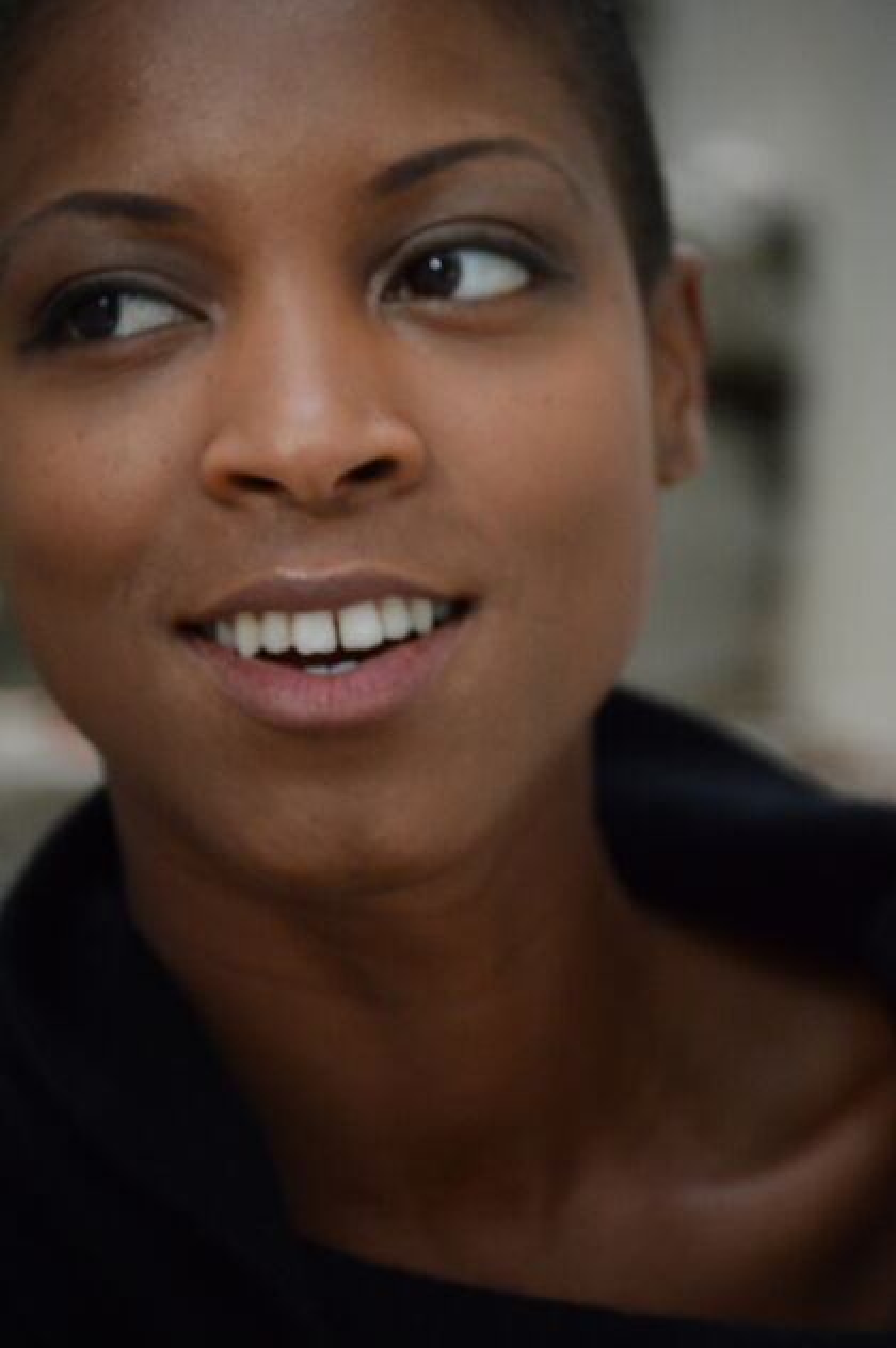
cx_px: 448
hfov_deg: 9.1
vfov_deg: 13.7
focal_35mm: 150
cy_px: 674
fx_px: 5612
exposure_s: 1/160
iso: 1600
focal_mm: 100
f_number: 4.8
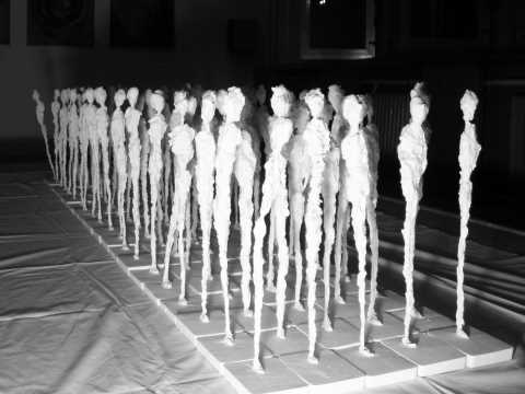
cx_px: 262
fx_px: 531
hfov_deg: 52.6
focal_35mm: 35
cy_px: 197
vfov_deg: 40.7
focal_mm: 5.86
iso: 50
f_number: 2.8
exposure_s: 1/50
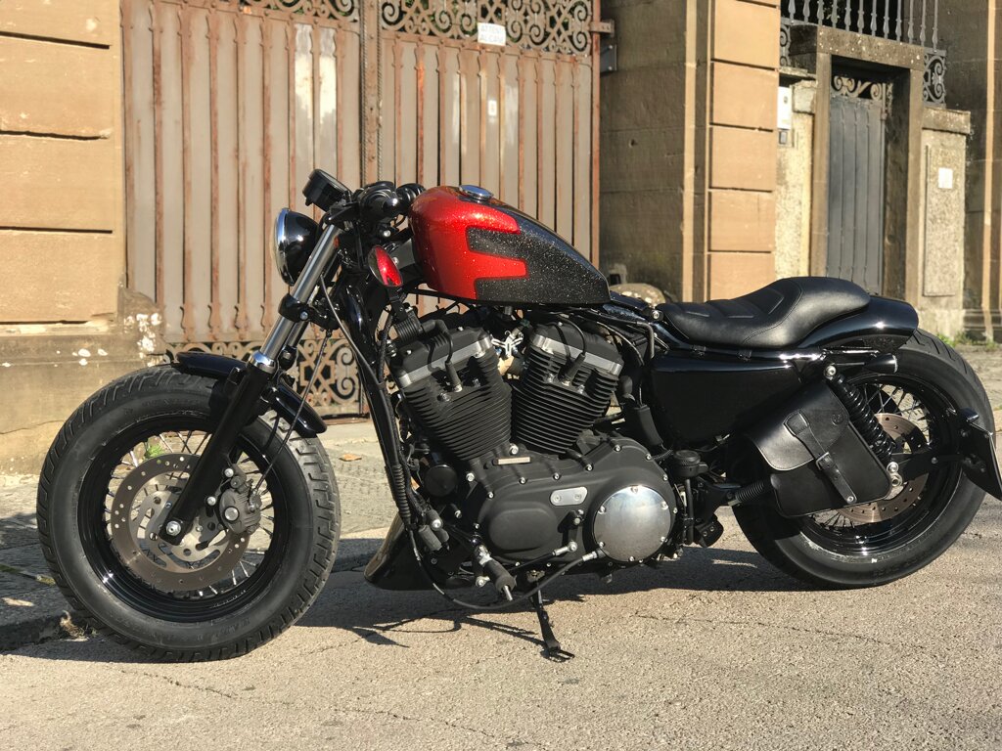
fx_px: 1650
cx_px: 501
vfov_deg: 25.7
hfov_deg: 33.8
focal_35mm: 57
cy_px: 376
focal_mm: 6.6
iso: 20
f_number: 2.8
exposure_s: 1/418
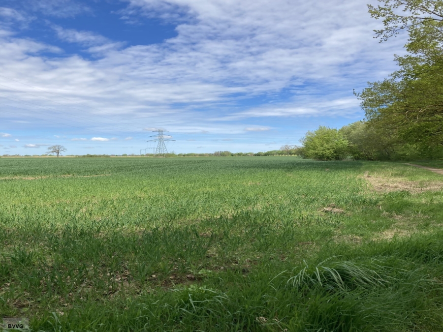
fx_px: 358
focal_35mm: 28
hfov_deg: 63.4
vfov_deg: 49.7
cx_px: 222
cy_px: 166
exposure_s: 1/1919
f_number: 1.8
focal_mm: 3.99
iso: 20
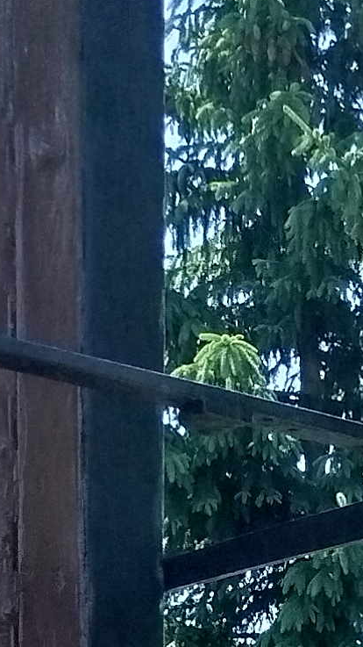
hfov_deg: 7.8
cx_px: 910
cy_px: 1441
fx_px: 2432
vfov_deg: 12.6
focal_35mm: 142
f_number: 1.7
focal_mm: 5.31
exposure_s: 1/508
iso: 50
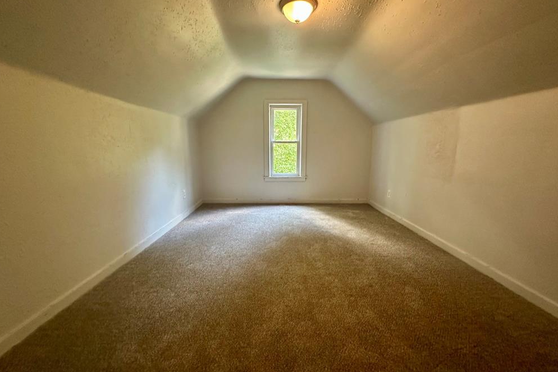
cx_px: 279
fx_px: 233
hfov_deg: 100.4
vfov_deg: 77.3
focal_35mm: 15
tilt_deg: -10.1
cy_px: 192
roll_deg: -0.5
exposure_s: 1/60
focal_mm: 2.22
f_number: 2.2
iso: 640
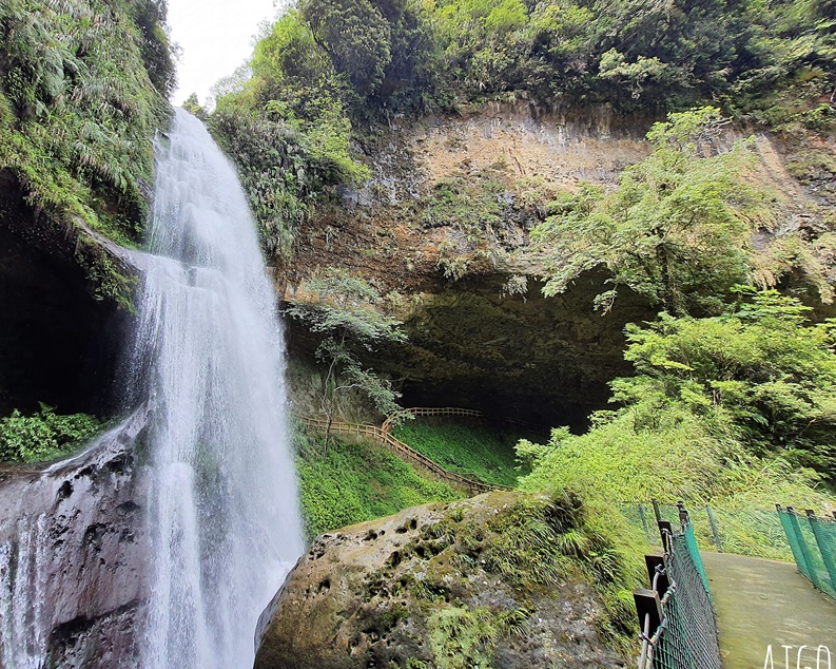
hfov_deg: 92.4
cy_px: 306
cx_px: 354
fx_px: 396
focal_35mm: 16
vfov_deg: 80.2
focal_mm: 1.74
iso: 50
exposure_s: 1/241
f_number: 2.2
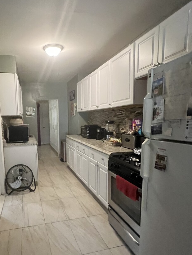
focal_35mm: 21
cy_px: 143
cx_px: 62
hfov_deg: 61.7
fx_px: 155
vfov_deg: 78.7
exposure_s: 1/60
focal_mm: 1.57
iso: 800
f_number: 1.8
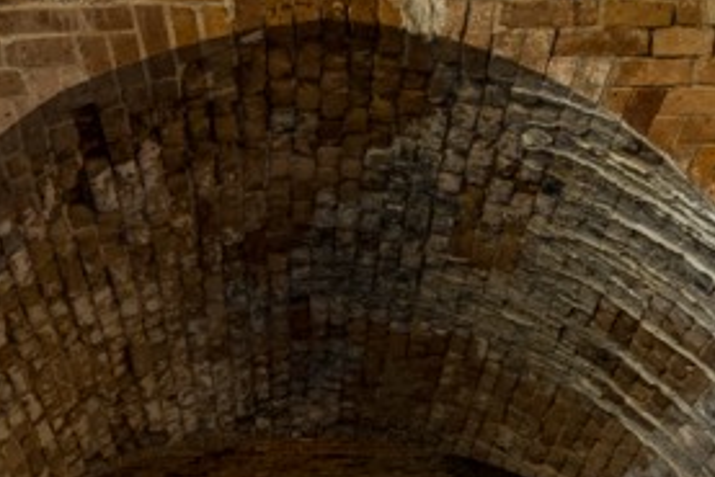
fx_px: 1550
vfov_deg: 16.6
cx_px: 230
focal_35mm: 78
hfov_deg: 25.8
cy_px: 614
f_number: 16
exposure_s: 1/6
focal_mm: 24
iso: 1000
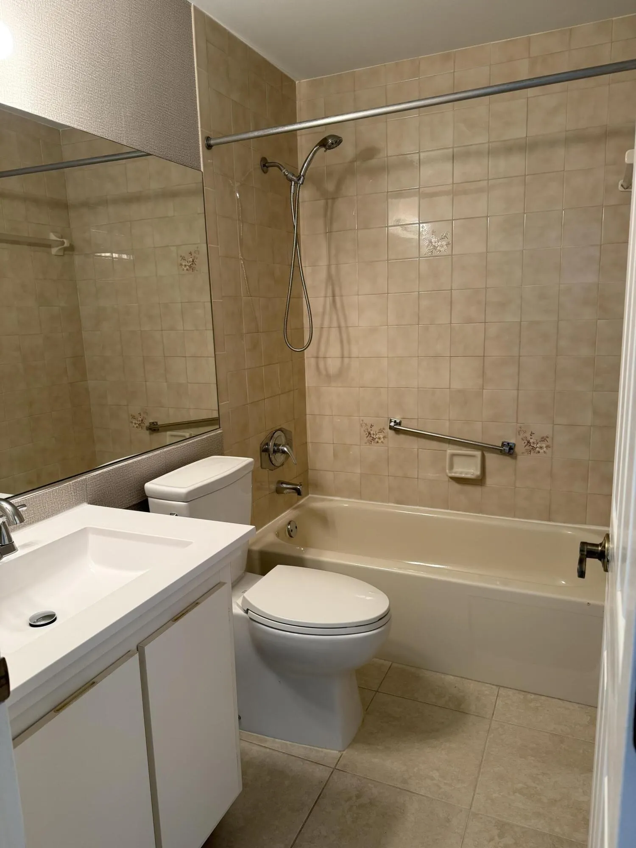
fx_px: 588
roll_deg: +0.9
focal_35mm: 24
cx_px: 318
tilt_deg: -10.0
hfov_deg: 56.8
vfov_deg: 71.6
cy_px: 424
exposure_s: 1/60
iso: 160
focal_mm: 6.76
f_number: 1.78
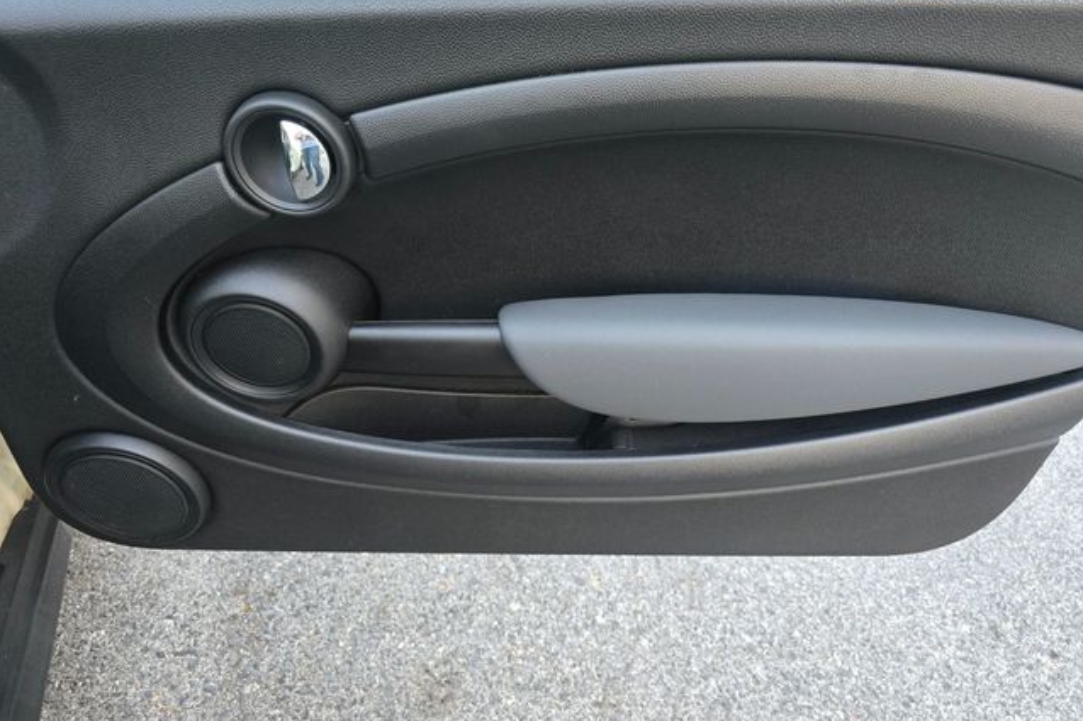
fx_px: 722
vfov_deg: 53.1
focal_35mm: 24
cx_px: 542
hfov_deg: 73.8
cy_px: 346
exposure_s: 1/120
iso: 400
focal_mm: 6.3
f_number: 1.7
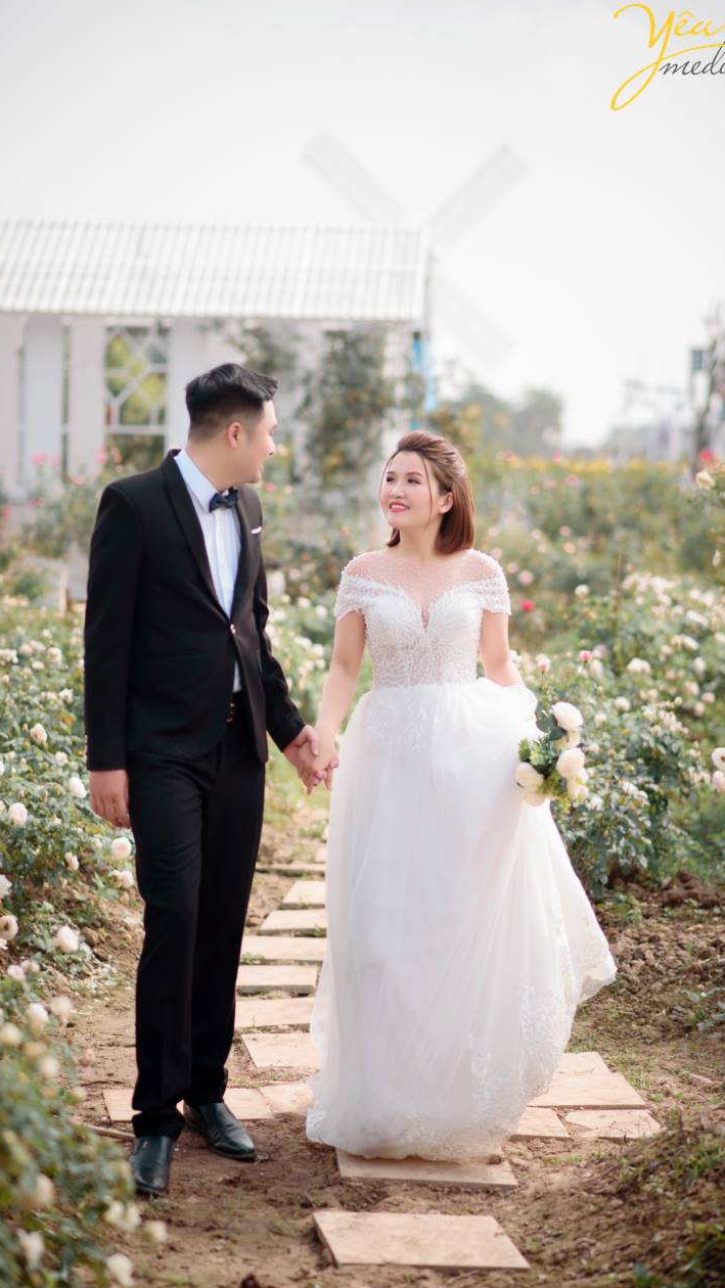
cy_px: 642
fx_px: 3075
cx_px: 365
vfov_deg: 23.7
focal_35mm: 90
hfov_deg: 13.4
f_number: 2.2
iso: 100
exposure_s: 1/1250
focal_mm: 85
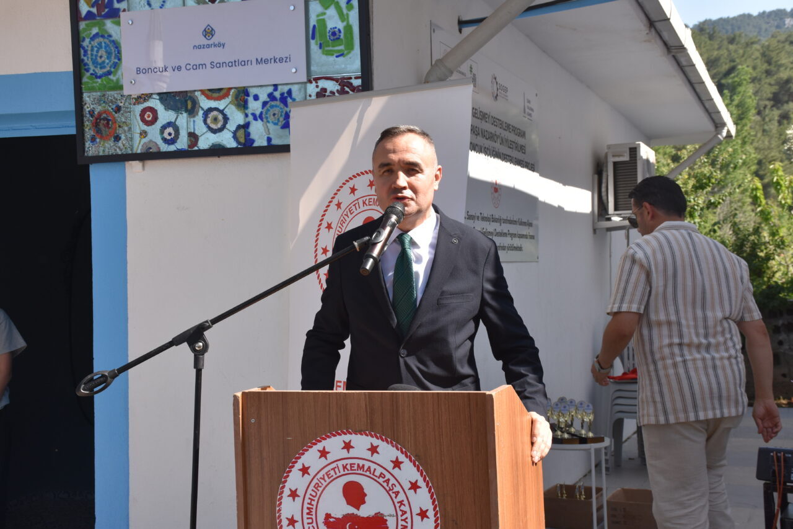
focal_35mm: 51
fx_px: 1123
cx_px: 396
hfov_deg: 38.9
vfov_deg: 26.5
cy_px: 264
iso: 450
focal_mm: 34
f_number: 8
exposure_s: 1/500
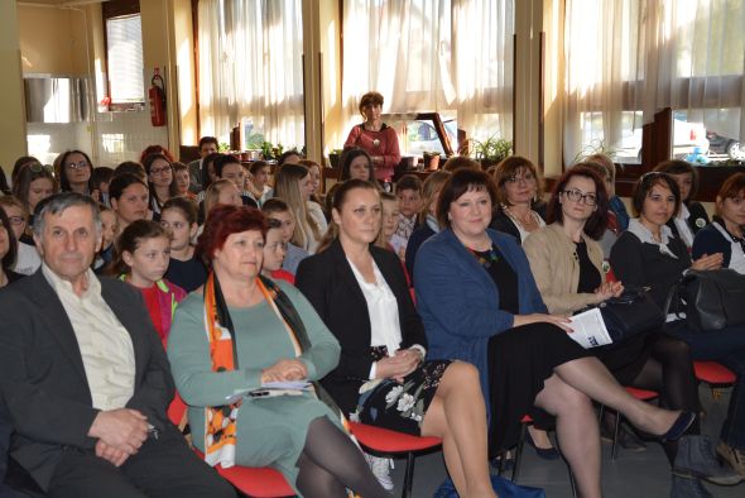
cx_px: 372
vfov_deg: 25.8
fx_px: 1087
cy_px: 249
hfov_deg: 37.8
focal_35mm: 52
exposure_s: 1/160
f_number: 4.5
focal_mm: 35
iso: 400
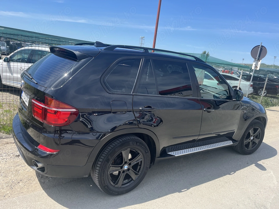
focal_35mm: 26
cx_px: 140
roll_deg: -7.3
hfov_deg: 67.3
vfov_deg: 53.1
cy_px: 104
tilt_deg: -12.0
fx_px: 210
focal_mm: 5.1
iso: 50
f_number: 1.6
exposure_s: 1/1802
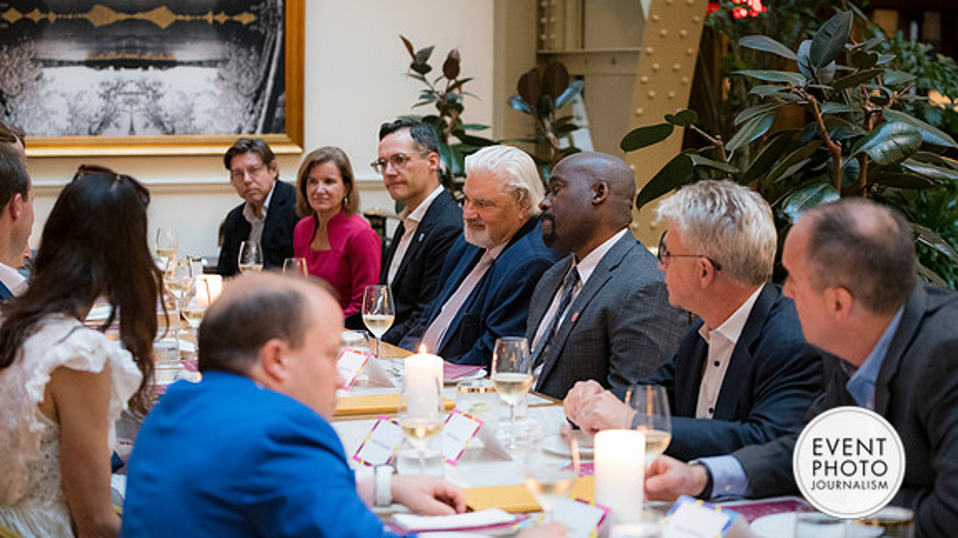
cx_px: 478
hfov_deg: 28.6
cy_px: 251
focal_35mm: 74
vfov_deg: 16.3
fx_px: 1879
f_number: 2.8
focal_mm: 70
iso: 6400
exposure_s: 1/125
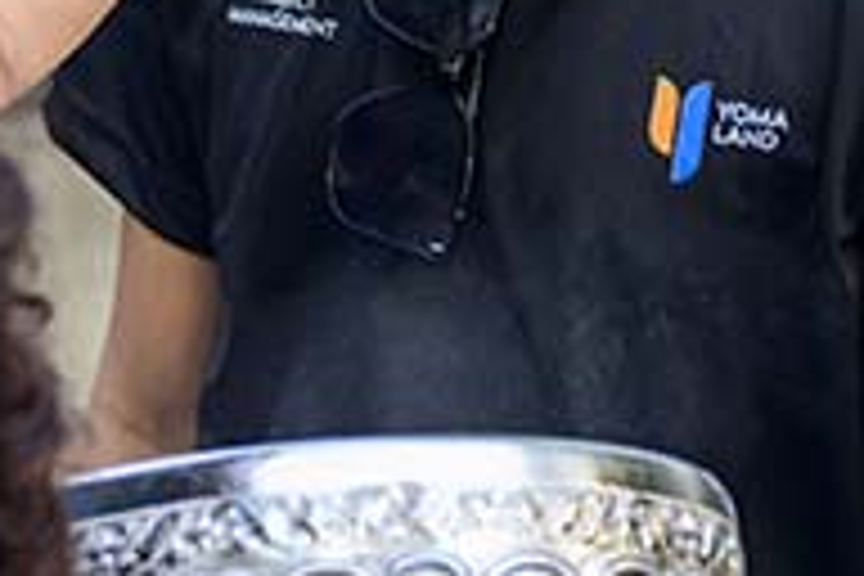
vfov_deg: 6.5
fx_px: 5040
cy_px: -130
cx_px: -54
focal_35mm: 210
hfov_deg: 9.7
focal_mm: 42
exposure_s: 1/200
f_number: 3.2
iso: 1400
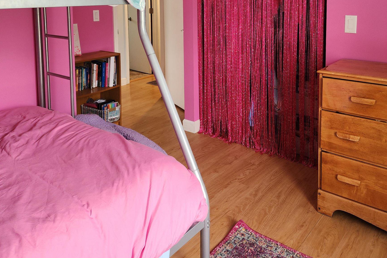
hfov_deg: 58.7
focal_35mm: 32
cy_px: 34
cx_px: 193
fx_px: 344
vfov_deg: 38.7
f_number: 1.8
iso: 200
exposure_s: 1/60
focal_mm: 6.4
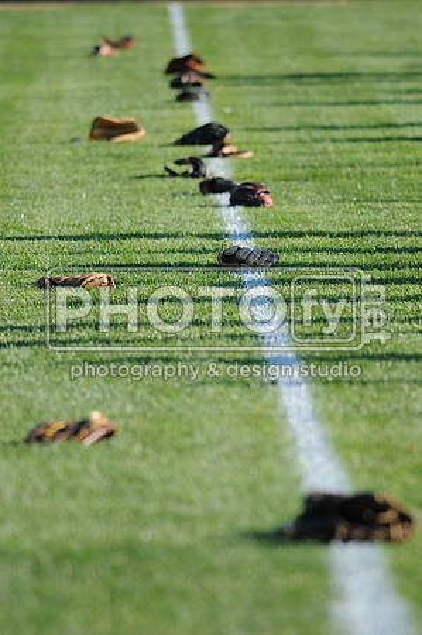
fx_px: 7930
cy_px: 318
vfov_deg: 4.6
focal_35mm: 450
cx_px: 211
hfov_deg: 3.0
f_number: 4
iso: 200
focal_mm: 300
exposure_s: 1/1000
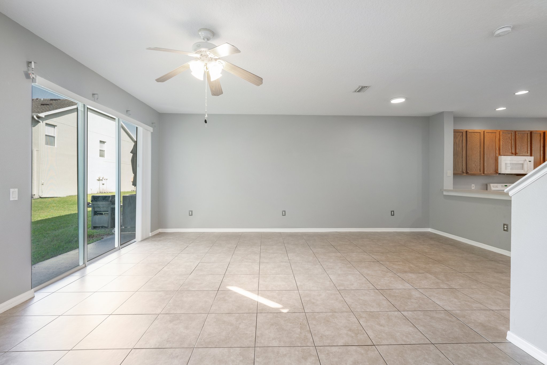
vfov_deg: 73.7
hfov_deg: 96.7
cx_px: 274
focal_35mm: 16
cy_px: 182
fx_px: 243
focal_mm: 16
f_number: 8
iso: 800
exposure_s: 1/80
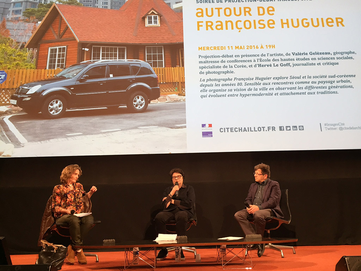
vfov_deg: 48.2
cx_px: 180
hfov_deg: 61.7
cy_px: 136
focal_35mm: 29
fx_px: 302
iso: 100
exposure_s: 1/33
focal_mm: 4.15
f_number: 2.2
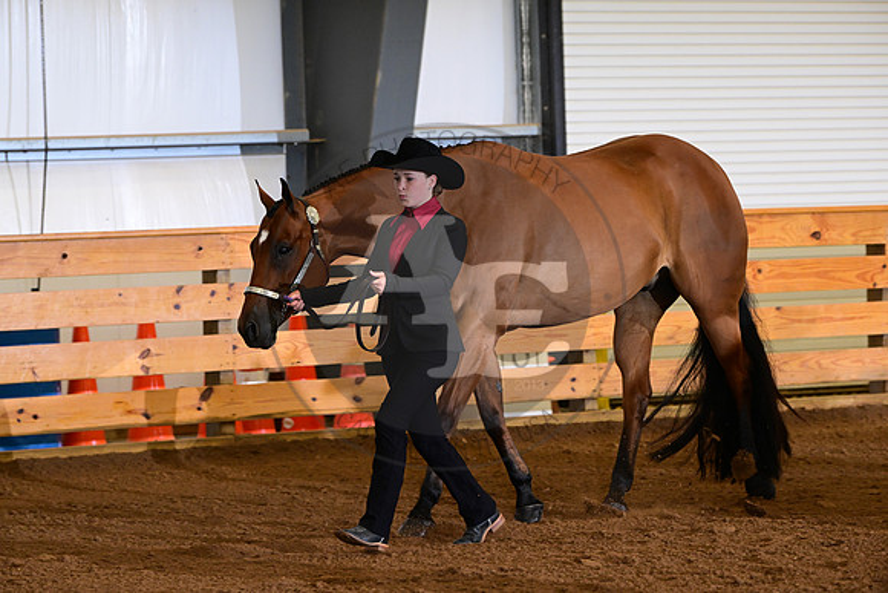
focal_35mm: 200
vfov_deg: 6.9
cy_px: 296
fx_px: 4934
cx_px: 444
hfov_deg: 10.3
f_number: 5.6
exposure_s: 1/200
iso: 2500
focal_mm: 200
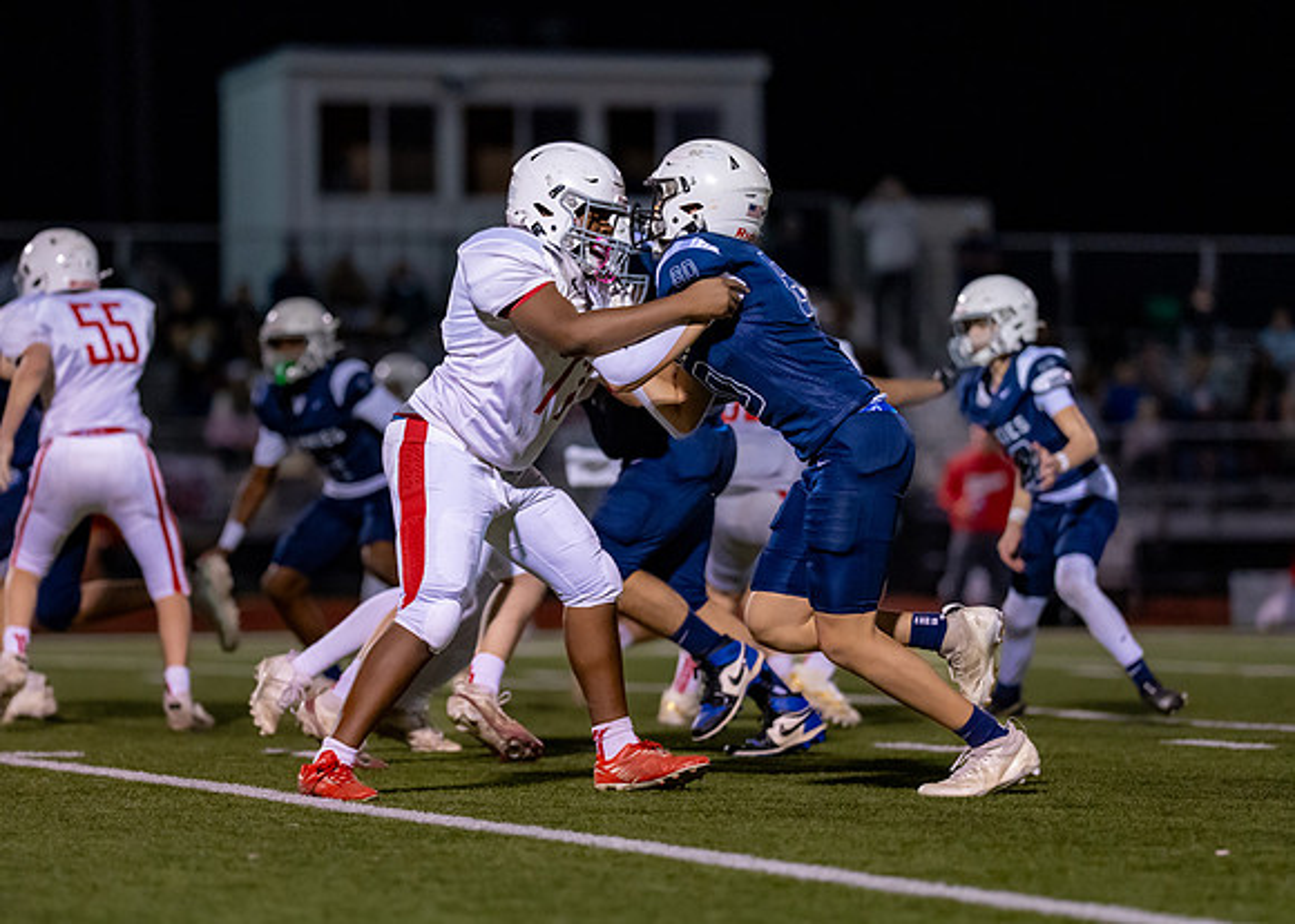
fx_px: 7563
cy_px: 427
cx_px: 569
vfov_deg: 7.0
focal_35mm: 206
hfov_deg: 9.8
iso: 3200
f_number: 1.8
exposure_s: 1/1600
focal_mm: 135
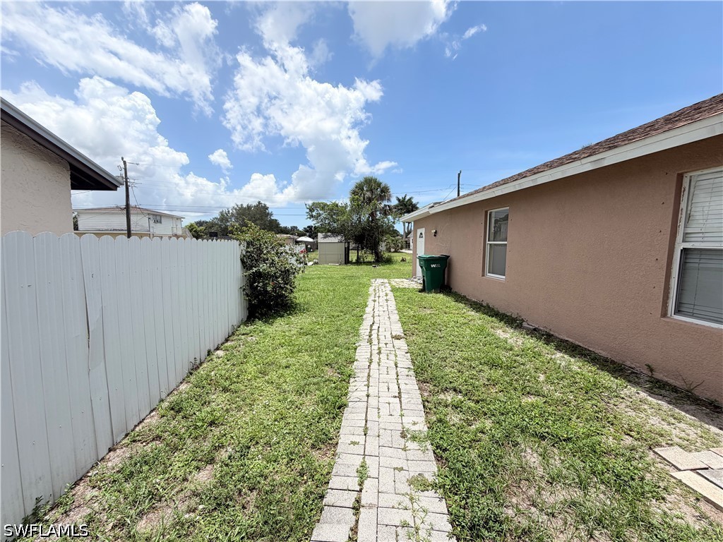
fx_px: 292
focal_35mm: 14
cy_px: 271
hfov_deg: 102.1
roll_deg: -0.7
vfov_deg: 85.7
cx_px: 362
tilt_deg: -2.5
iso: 20
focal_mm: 2.22
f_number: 2.2
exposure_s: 1/1145
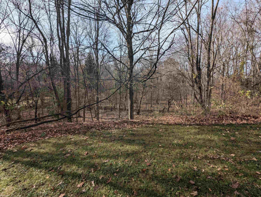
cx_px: 130
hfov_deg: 106.1
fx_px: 98
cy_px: 98
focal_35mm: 13
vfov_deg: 90.1
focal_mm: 1.95
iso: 44
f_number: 2.2
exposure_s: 1/1188
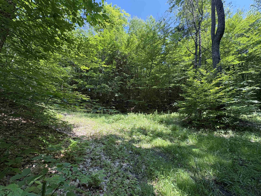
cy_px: 98
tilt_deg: +12.4
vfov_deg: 85.7
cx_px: 130
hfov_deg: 102.1
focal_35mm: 14
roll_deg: +0.2
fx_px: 106
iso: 64
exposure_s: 1/193
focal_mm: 2.22
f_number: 2.2
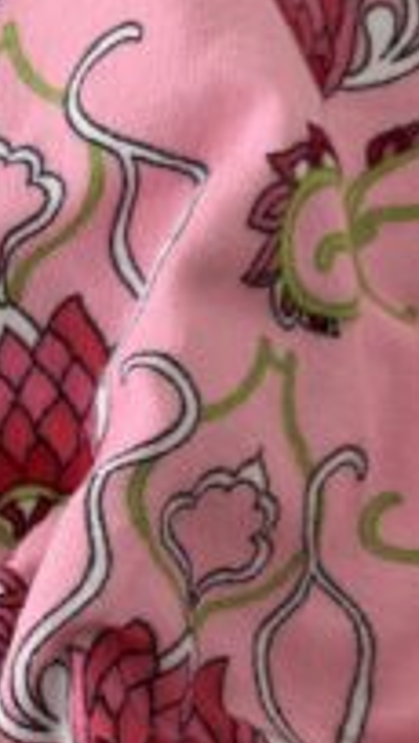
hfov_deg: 16.6
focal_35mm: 71
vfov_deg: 28.6
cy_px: 667
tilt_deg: -85.9
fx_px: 1400
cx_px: -26
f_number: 1.8
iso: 100
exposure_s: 1/101
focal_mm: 4.25
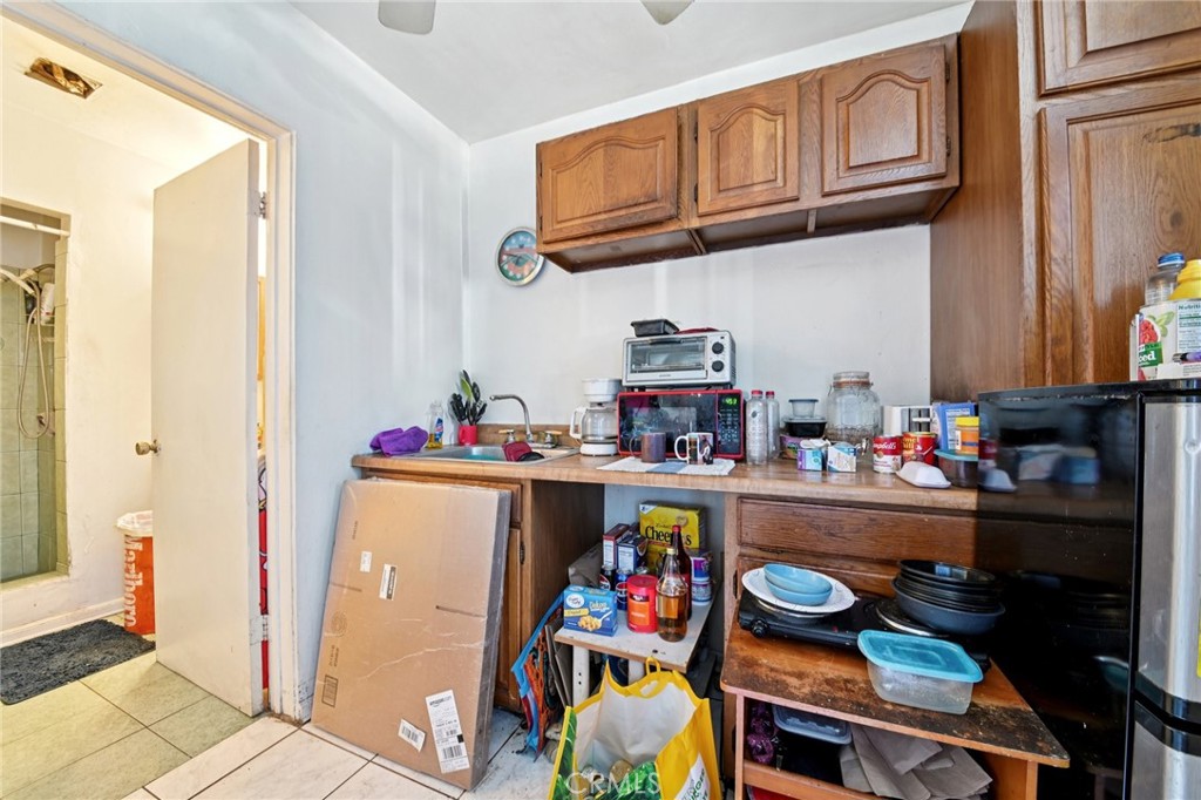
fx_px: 400
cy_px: 400
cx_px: 600
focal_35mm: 12
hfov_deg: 112.6
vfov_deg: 90.0
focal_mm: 12
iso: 250
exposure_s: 1.6
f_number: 8
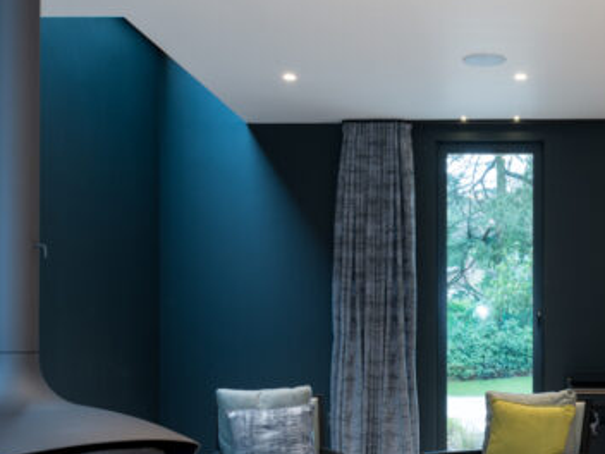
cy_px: 340
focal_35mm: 54
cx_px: 452
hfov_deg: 34.8
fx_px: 944
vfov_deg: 26.7
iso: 100
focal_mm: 19
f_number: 11
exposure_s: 1.6
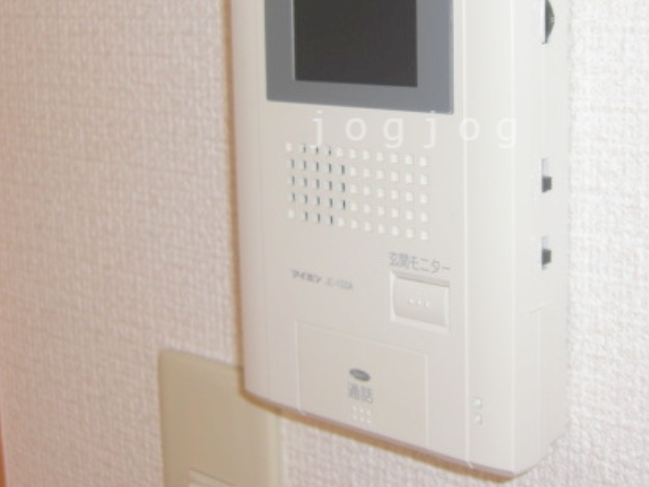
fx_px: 1106
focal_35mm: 59
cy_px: 129
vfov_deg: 24.6
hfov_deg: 32.5
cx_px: 417
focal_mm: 7.9
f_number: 2.8
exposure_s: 1/80
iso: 80
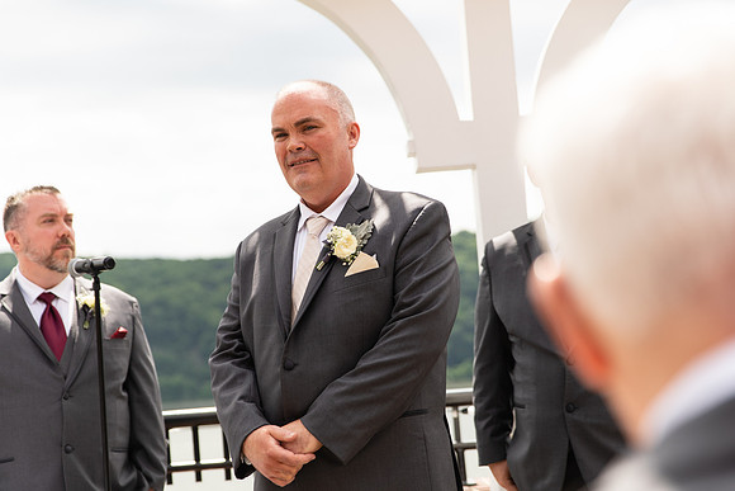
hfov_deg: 28.8
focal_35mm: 70
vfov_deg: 19.5
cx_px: 368
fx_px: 1429
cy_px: 246
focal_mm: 70
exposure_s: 1/2000
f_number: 2.8
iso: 125
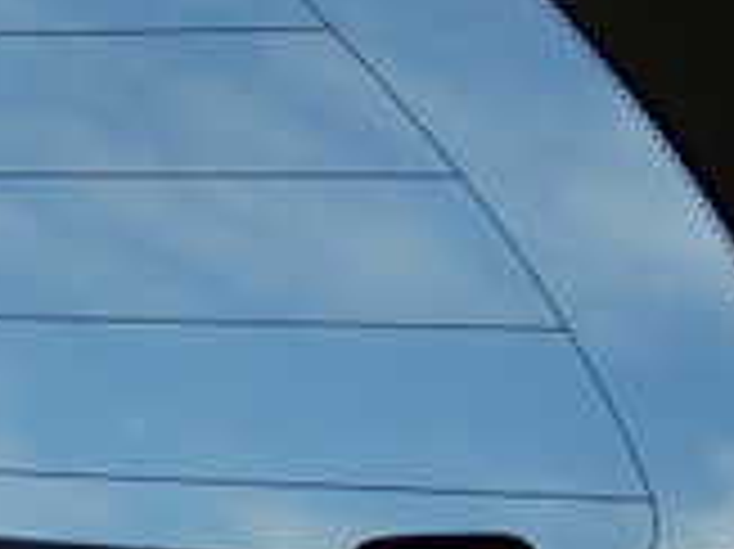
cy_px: -117
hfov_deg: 10.3
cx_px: -414
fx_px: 3899
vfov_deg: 8.0
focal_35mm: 184
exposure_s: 1/100
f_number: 4.5
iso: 100
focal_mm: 9.01
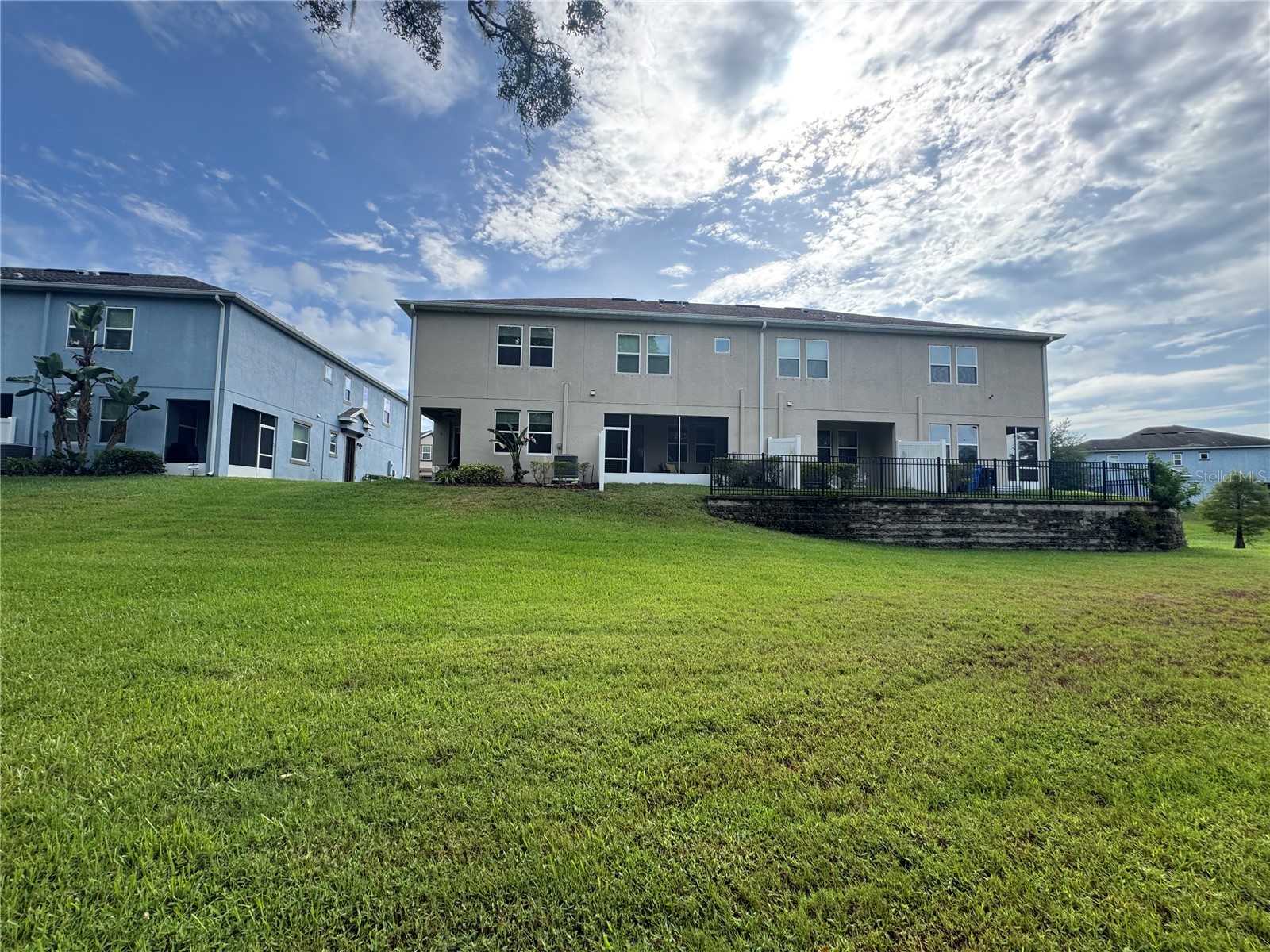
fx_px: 514
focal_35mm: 14
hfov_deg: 102.1
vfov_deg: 85.7
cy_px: 476
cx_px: 635
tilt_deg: +4.4
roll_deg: -0.2
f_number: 2.2
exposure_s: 1/713
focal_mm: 2.22
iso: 50
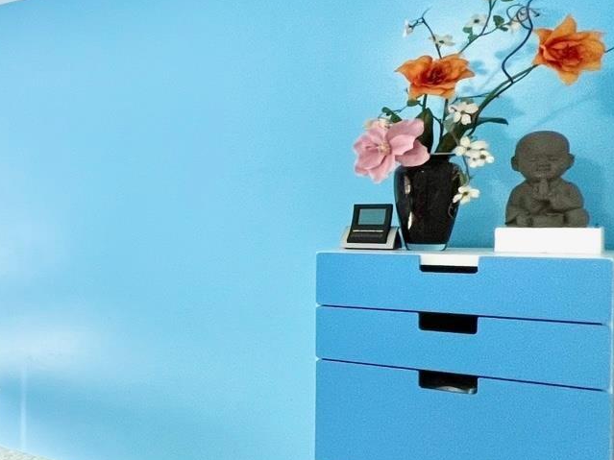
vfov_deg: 35.1
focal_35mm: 41
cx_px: -237
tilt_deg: -2.2
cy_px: 244
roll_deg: -0.8
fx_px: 727
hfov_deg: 31.4
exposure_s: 1/122
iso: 50
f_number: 1.8
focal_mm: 1.57
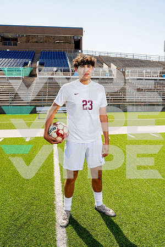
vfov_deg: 63.7
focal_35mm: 29
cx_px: 82
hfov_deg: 45.0
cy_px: 124
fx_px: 199
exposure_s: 1/250
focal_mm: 29
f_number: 11
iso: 320
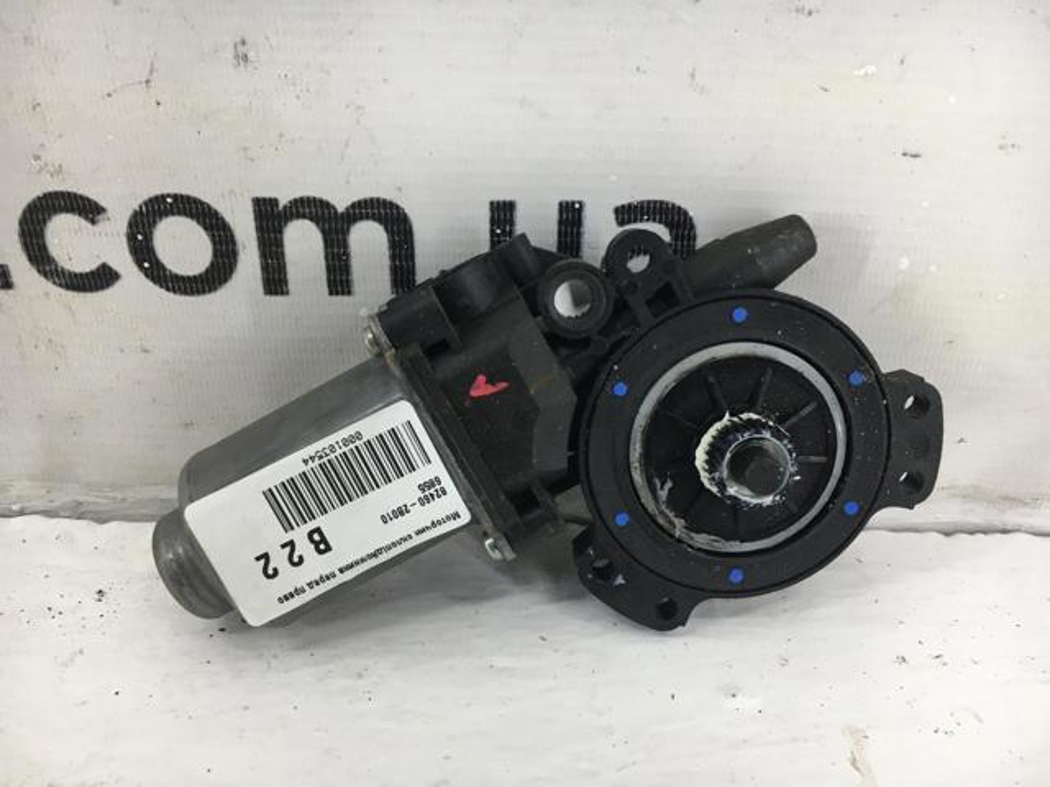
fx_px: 880
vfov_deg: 48.2
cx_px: 525
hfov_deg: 61.7
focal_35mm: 29
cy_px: 394
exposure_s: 1/30
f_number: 2.2
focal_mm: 4.15
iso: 25
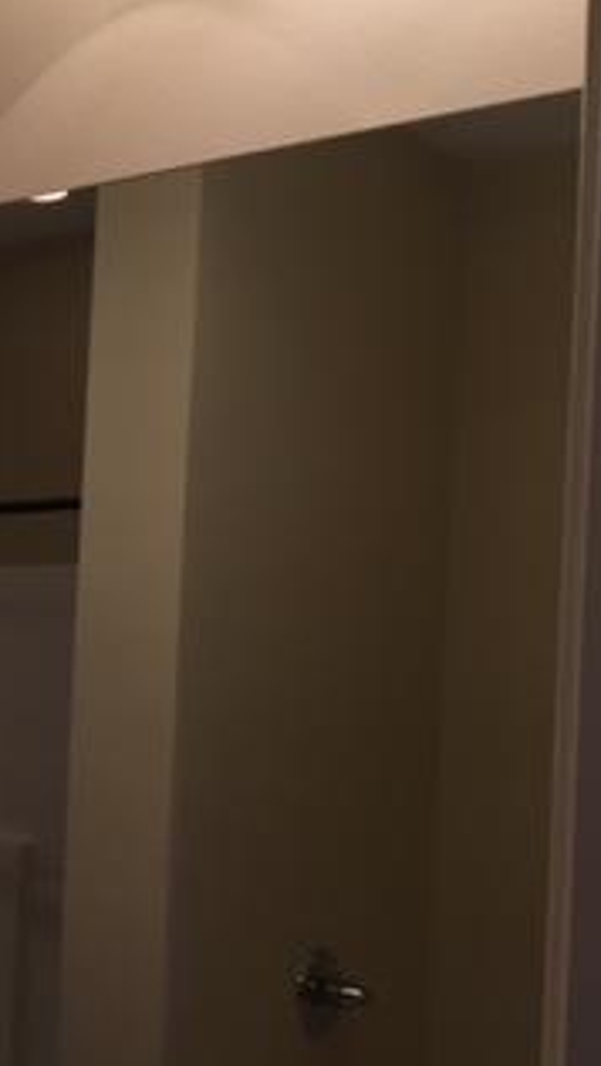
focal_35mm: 64
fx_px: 1811
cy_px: 671
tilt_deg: +0.9
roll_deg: -2.7
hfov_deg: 16.5
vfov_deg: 32.7
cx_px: -392
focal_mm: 4.15
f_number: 2.2
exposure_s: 1/40
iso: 32
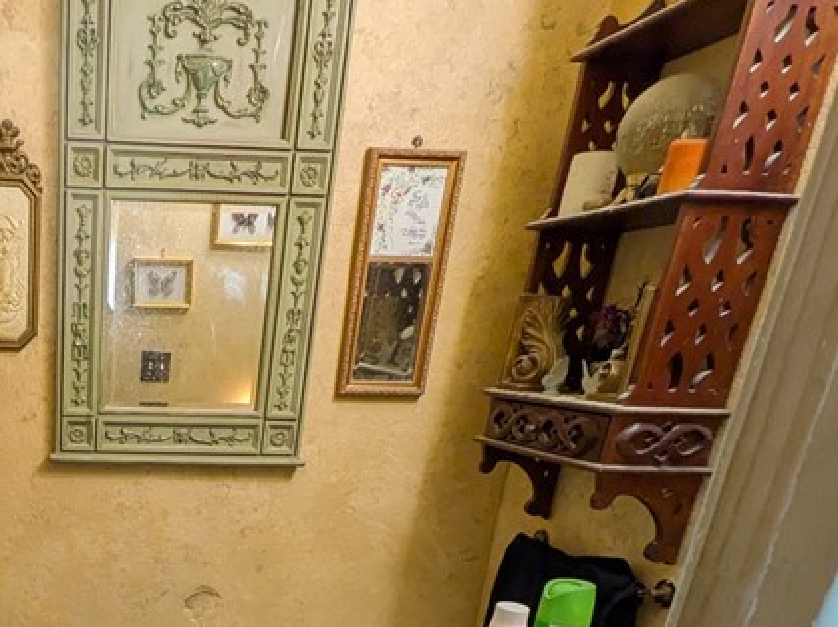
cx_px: 77
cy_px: 629
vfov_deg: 37.3
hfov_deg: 48.1
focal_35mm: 34
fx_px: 823
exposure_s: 1/40
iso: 323
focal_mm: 1.85
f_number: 2.2
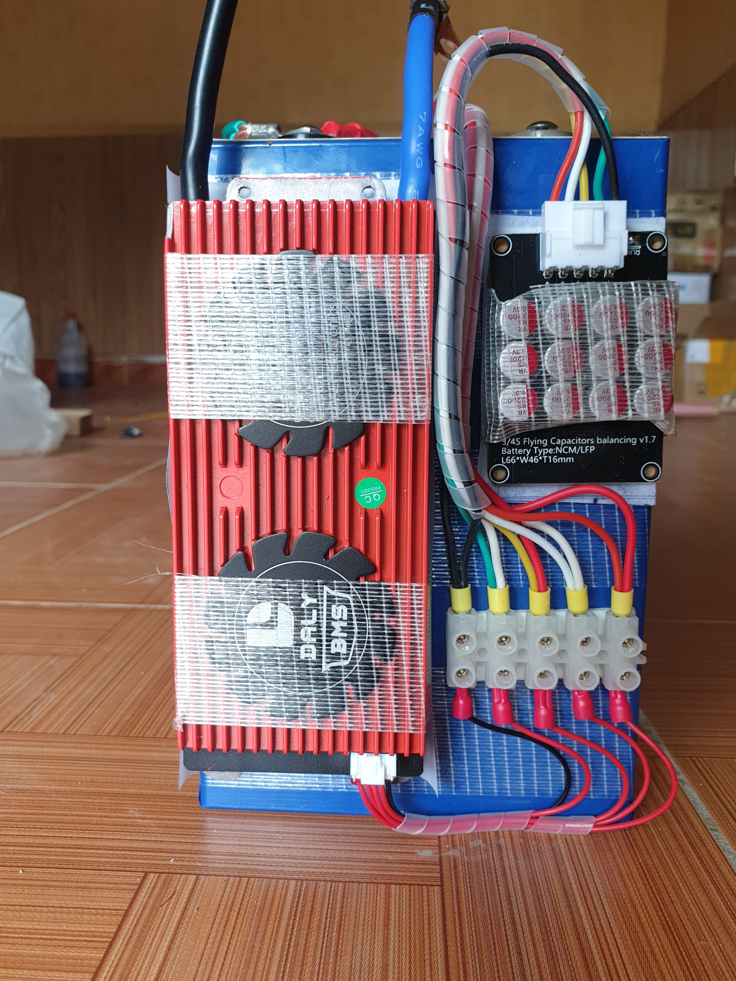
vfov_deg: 63.4
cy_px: 463
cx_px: 357
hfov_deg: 49.7
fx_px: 794
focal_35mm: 28
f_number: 2.4
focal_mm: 4.3
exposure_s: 1/50
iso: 64
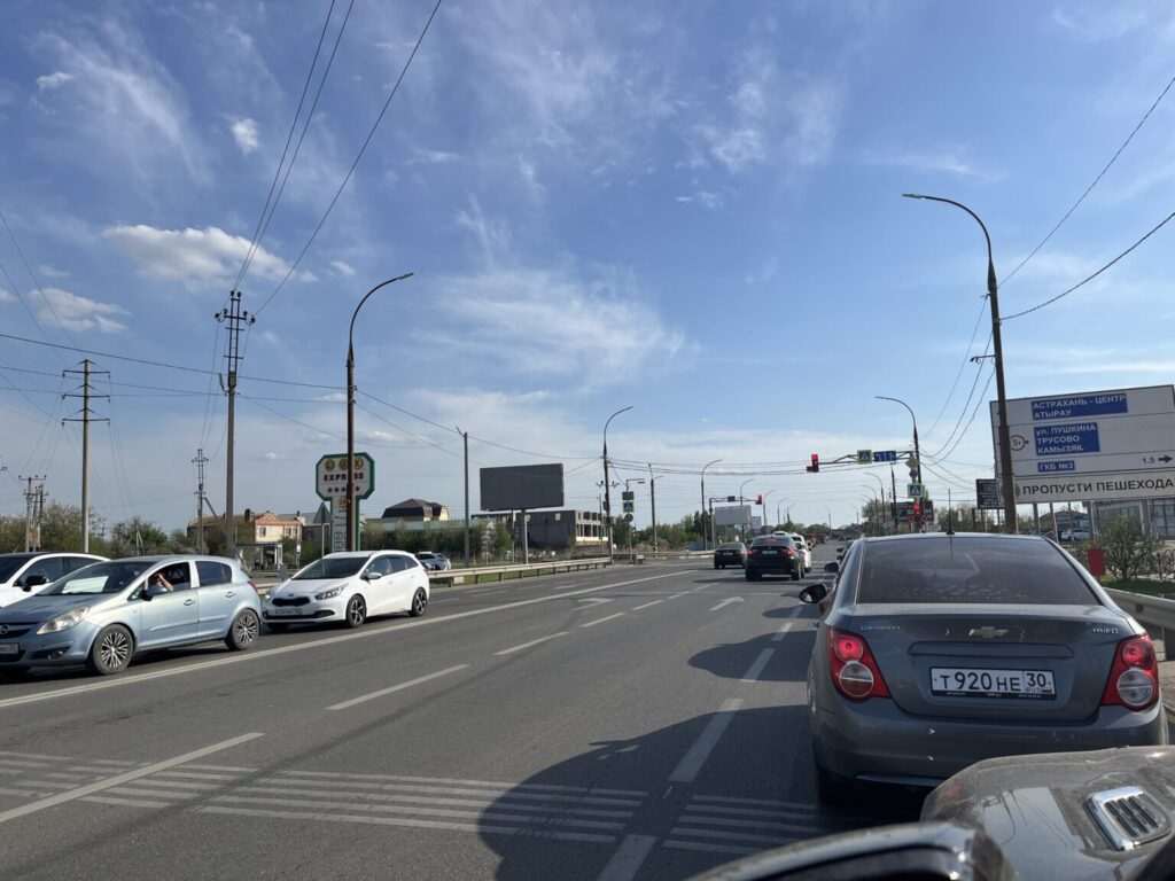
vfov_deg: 53.1
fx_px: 883
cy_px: 440
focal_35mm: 26
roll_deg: +2.3
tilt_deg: +6.6
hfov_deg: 67.3
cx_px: 588
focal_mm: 5.1
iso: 50
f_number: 1.6
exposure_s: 1/5848
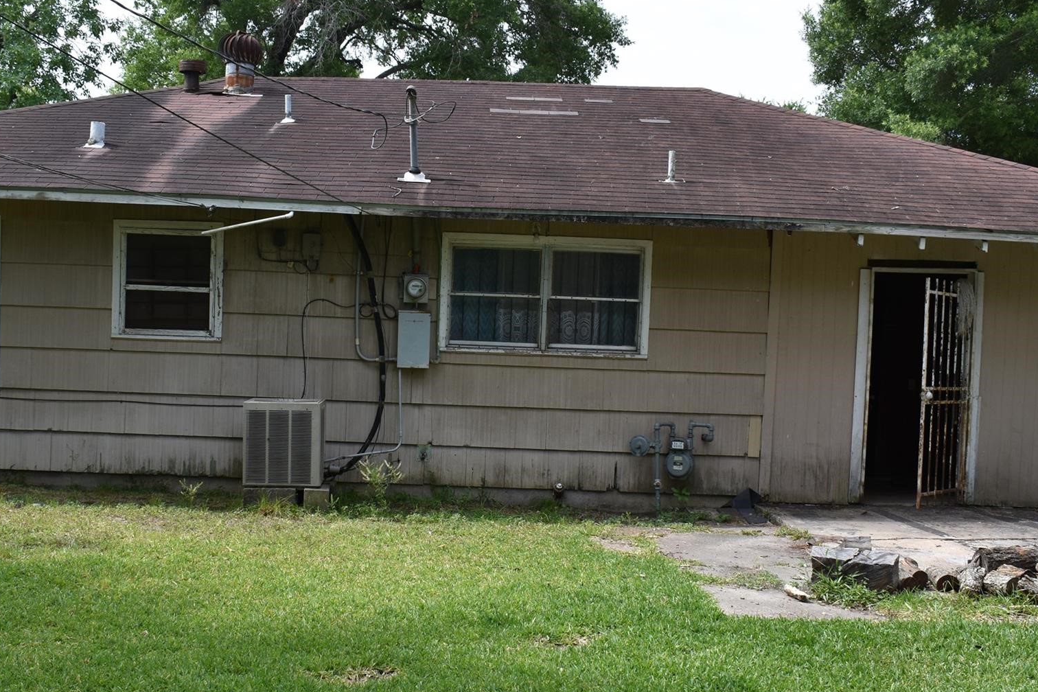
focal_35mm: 43
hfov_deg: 45.7
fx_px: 1230
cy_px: 420
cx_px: 474
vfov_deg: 31.3
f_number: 8
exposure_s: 1/500
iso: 360
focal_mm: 21
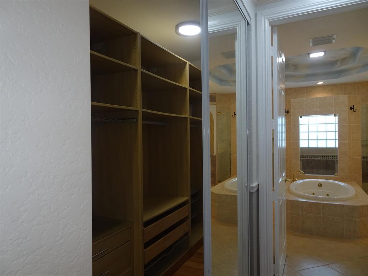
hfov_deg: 71.6
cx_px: 184
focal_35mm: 24
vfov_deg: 56.8
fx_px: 255
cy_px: 138
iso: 125
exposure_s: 1/30
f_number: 3.5
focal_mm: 4.1
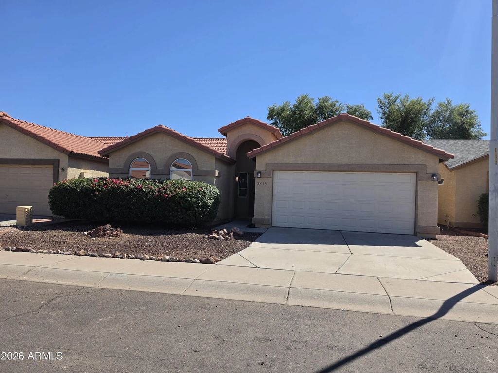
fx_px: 331
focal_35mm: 23
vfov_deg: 58.9
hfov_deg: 73.9
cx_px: 249
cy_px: 186
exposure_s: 1/7058
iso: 64
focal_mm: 6.5
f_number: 1.4
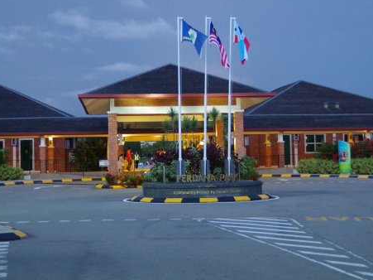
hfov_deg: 31.9
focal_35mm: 61
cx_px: 195
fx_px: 653
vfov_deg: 24.1
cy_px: 124
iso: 3200
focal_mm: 31
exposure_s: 1/60
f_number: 2.8
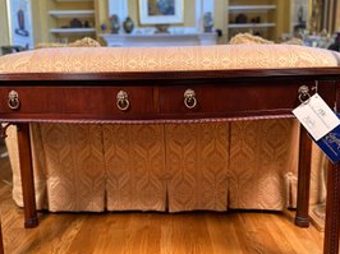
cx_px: 168
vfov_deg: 45.4
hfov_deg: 58.4
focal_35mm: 31
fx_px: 304
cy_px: 119
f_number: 1.78
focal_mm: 6.86
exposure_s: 1/60
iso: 320
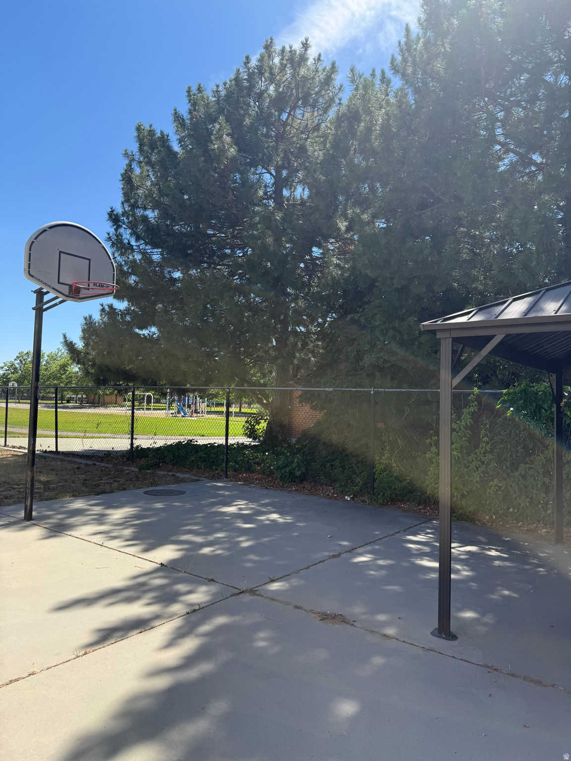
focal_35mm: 24
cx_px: 286
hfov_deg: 56.8
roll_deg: -1.5
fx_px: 528
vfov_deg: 71.6
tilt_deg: +3.1
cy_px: 380
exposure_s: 1/2000
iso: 100
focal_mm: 6.76
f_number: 1.78
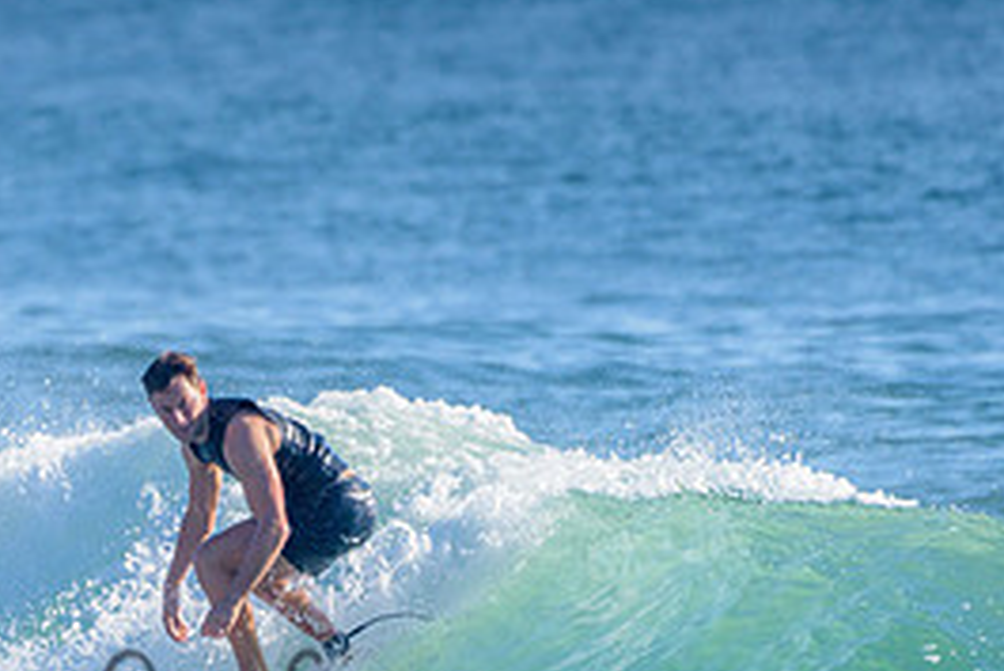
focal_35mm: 1344
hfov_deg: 1.5
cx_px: 43
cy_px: 562
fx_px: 37502
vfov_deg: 1.0
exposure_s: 1/2000
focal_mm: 500
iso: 220
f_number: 5.6
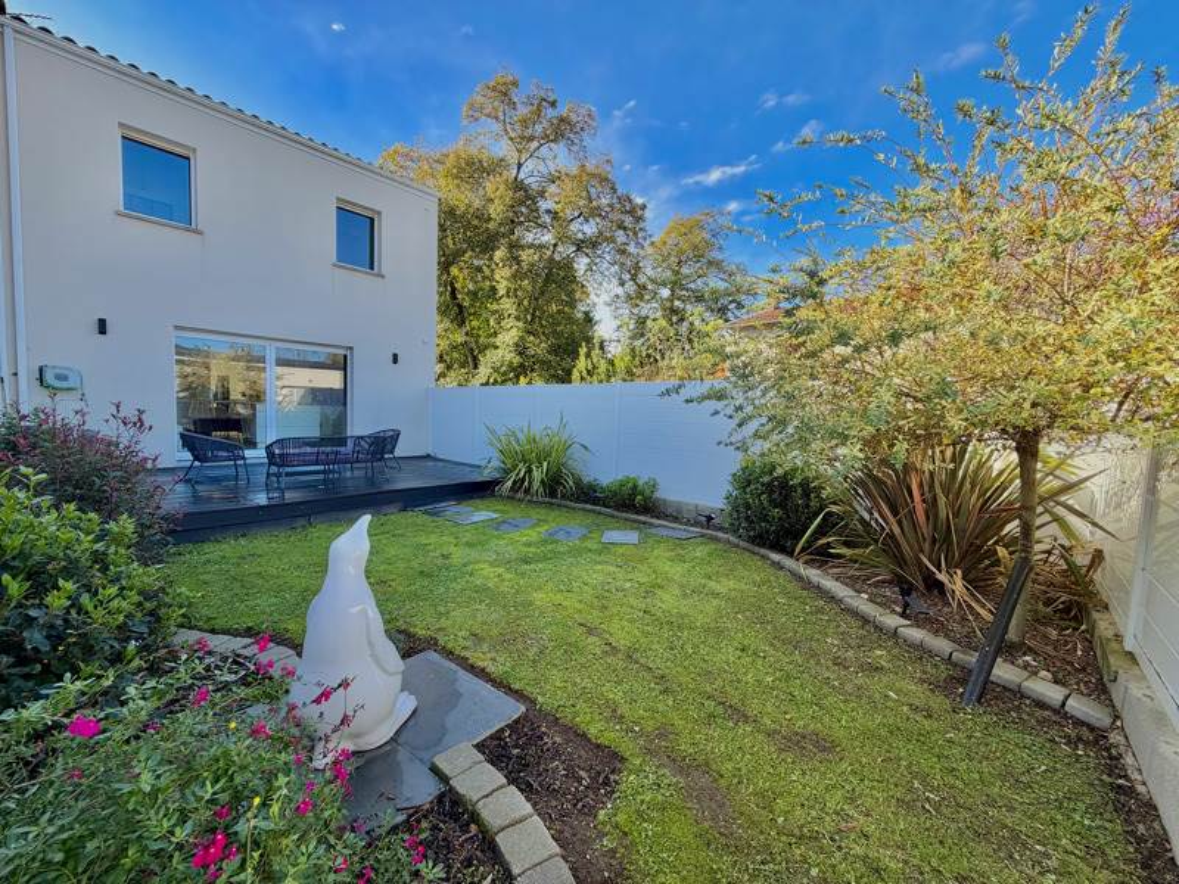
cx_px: 590
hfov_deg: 102.1
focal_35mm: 14
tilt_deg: -3.8
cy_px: 442
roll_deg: -1.7
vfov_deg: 85.7
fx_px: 477
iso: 50
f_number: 2.2
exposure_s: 1/502
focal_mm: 2.22
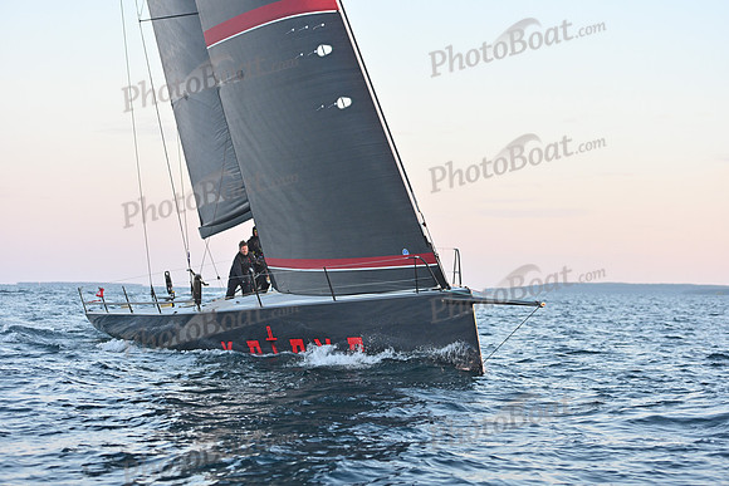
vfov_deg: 17.1
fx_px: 1620
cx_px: 364
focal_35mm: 80
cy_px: 243
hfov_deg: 25.4
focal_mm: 80
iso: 800
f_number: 3.2
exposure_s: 1/640
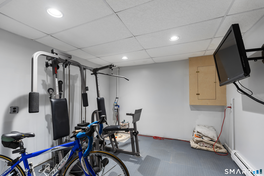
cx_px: 132
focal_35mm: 16
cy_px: 88
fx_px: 117
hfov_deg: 96.7
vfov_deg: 73.7
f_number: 5.6
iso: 400
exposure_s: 1/1.67
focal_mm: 16
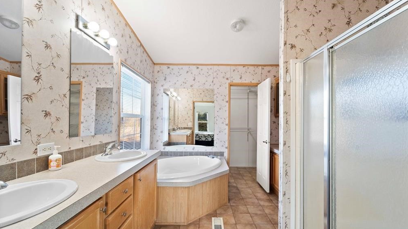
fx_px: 162
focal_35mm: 15
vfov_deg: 70.5
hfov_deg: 103.0
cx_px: 206
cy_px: 118
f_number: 9
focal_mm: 14
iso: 800
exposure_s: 1/6
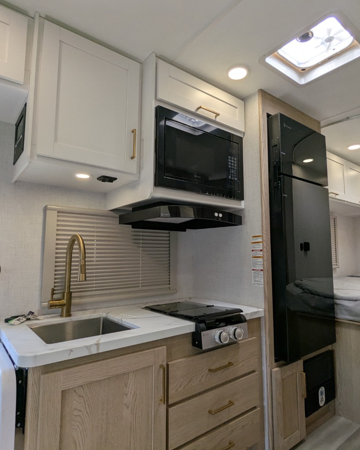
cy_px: 224
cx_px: 195
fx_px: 280
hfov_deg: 65.4
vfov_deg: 77.6
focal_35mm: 21
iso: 95
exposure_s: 1/221
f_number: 2.2
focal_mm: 2.35
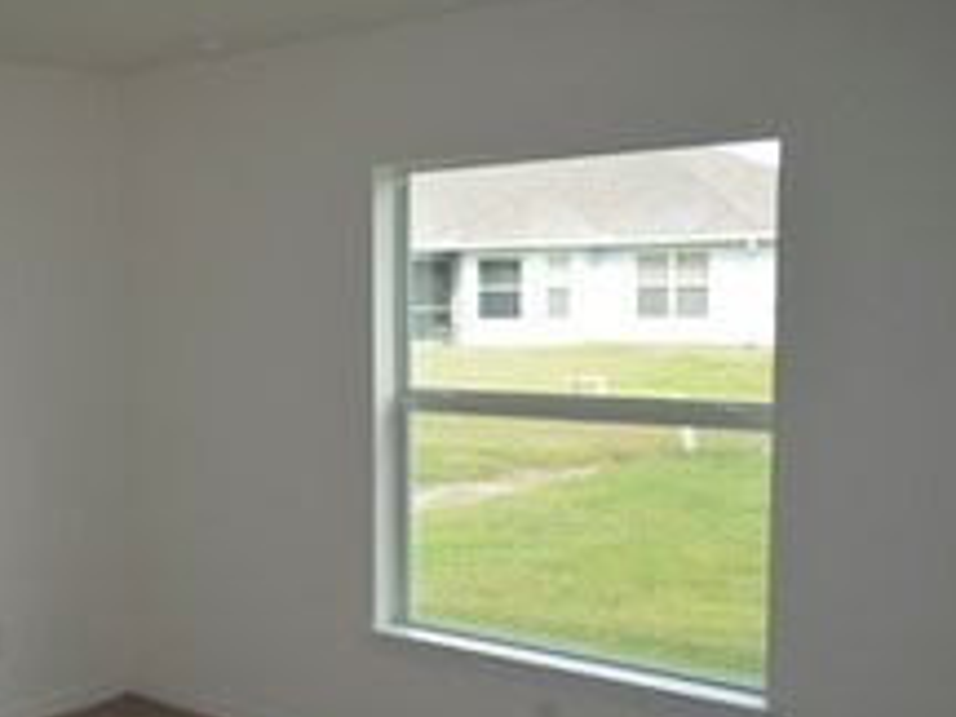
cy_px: 420
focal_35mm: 48
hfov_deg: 37.9
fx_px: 1326
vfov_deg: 30.2
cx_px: 159
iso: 200
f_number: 3.5
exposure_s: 1/200
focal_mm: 18
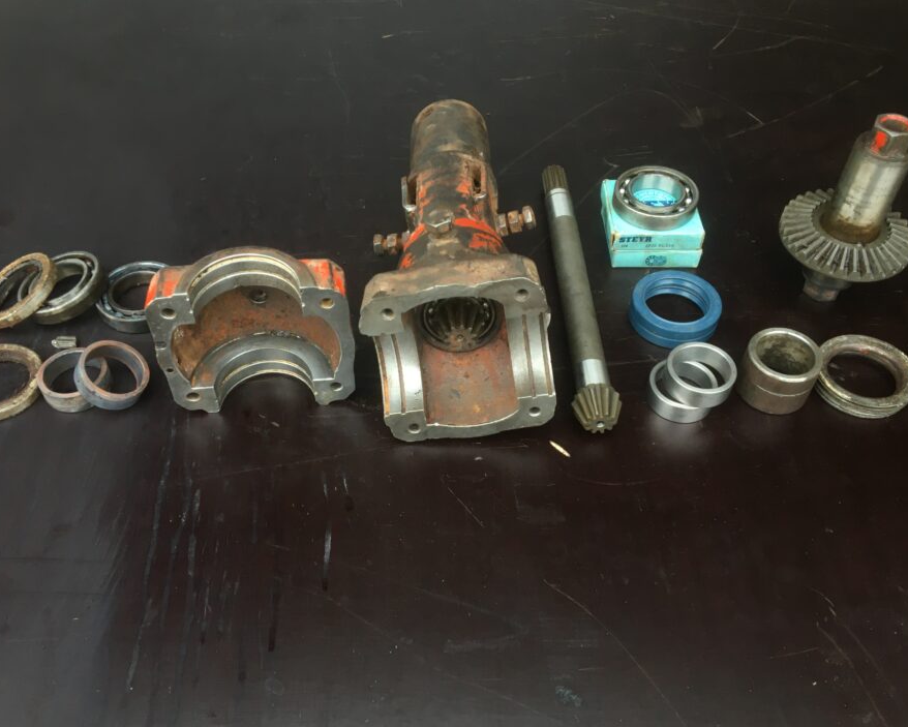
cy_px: 380
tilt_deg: -47.1
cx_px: 440
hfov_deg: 54.2
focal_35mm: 33
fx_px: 887
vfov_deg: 44.6
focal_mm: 4.15
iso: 25
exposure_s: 1/33
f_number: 2.2
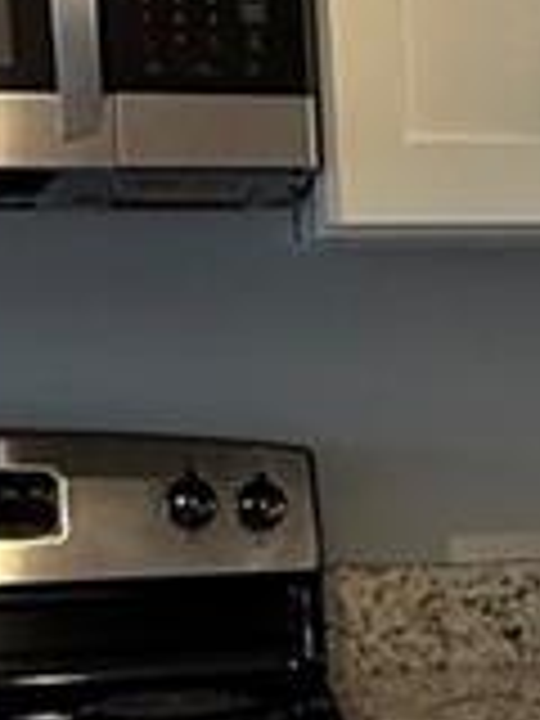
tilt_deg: -12.1
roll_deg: +0.8
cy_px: 796
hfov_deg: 13.5
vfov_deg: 18.0
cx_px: 729
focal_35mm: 105
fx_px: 2184
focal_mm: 2.22
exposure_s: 1/120
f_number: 2.2
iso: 320
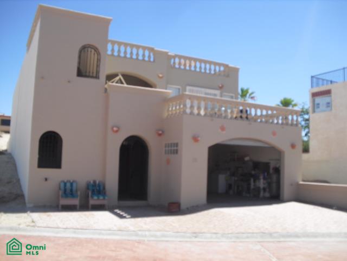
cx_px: 174
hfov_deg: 51.4
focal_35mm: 36
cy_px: 130
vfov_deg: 39.7
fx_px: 361
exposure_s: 1/100
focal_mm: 6.3
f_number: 7.8
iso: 64
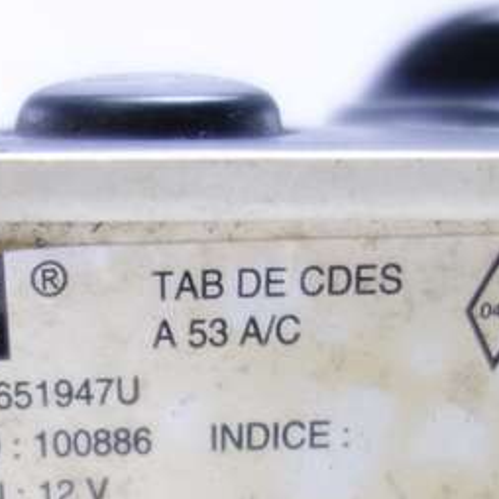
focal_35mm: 72
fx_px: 1174
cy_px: 454
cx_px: 96
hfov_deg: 23.6
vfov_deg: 23.3
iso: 125
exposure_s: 1/80
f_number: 1.8
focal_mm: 10.4
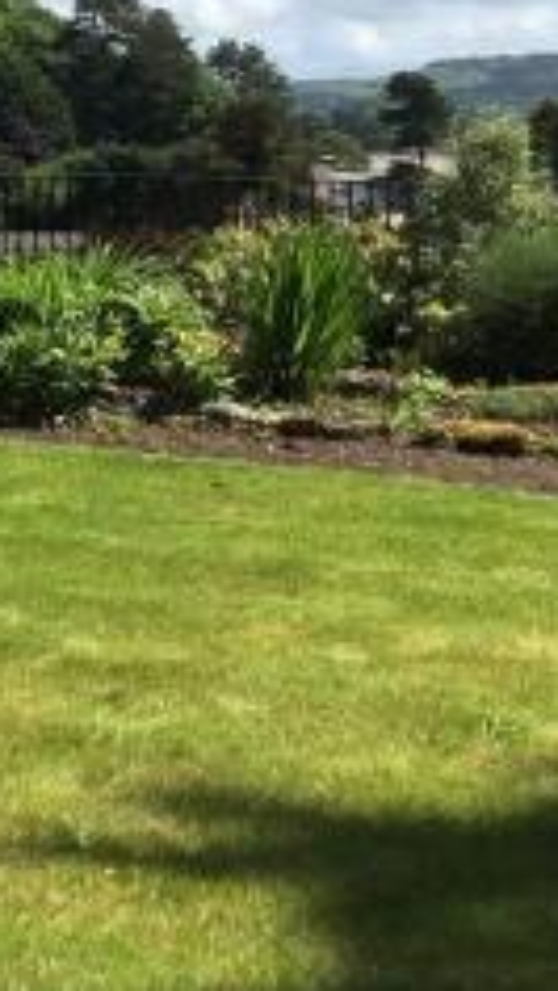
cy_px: 208
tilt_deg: -0.4
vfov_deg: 26.7
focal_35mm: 78
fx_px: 2049
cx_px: -145
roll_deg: +0.7
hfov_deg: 14.9
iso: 25
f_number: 2.2
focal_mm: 4.15
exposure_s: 1/1972
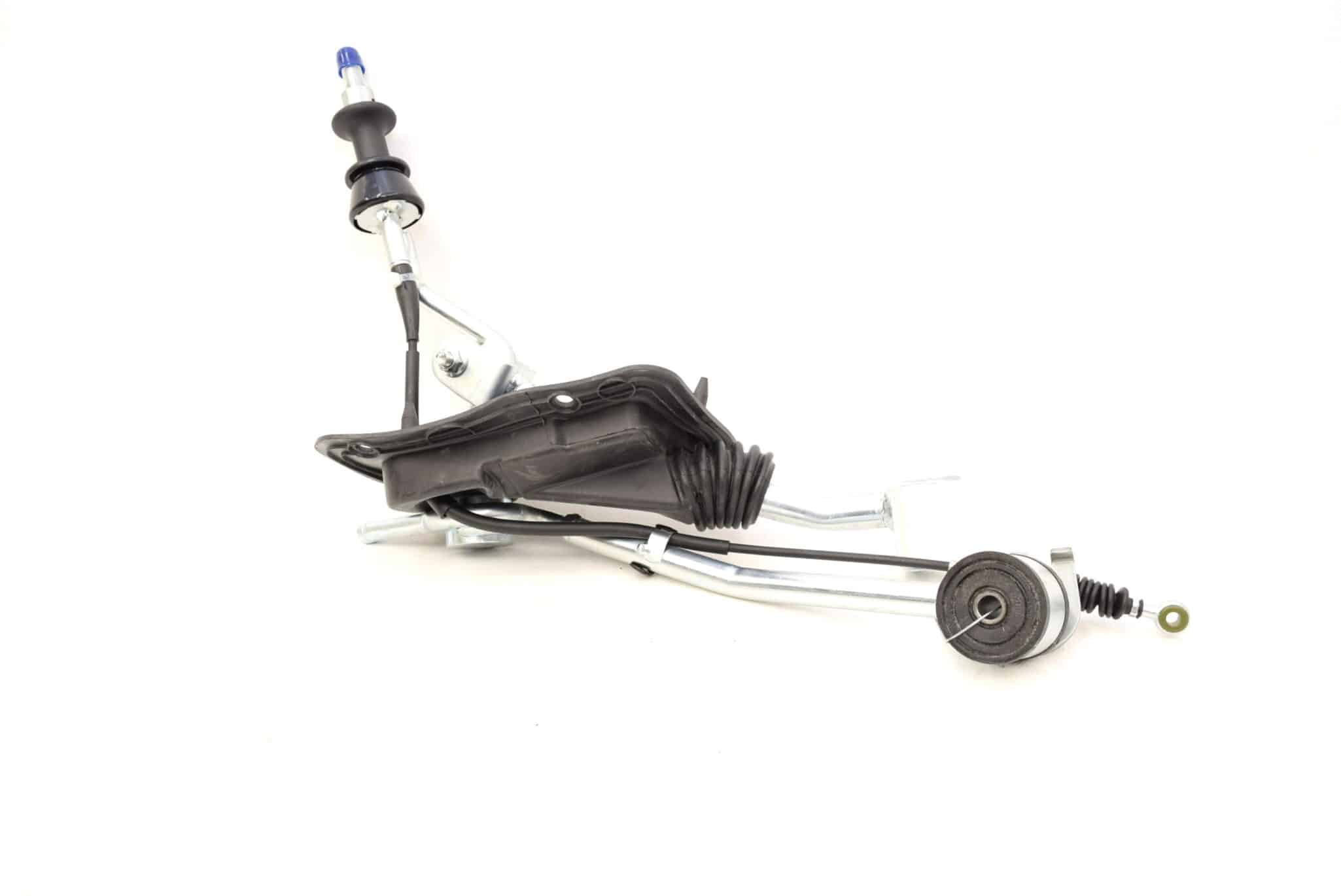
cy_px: 448
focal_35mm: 27
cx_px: 670
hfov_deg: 67.3
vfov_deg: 48.0
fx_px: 1006
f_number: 5
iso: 400
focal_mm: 18
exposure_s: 1/100
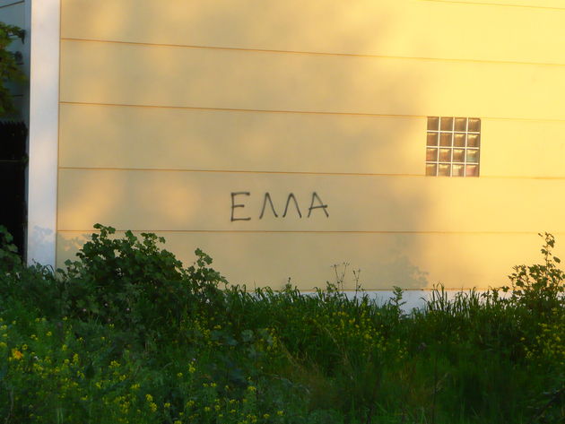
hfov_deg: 17.6
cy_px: 212
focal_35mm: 112
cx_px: 282
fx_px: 1829
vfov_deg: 13.2
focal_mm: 18.4
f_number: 4.7
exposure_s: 1/160
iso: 200
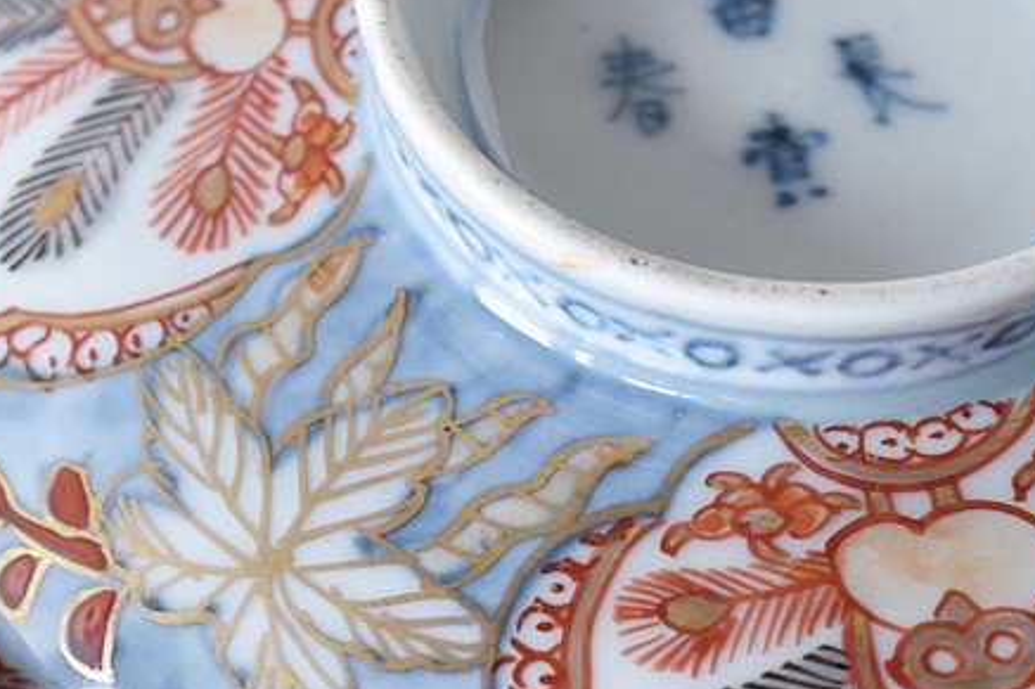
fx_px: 4337
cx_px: 272
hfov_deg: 13.6
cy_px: 536
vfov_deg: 9.1
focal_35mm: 151
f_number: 9
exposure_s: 1/2.5
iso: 400
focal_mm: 55
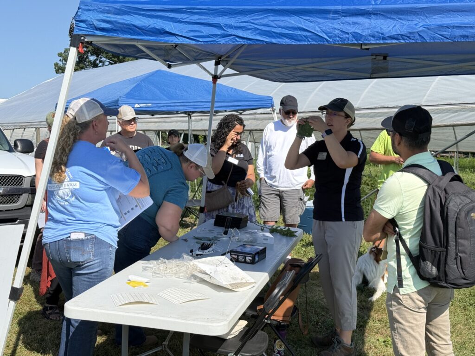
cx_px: 238
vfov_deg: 30.3
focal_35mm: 48
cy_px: 178
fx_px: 659
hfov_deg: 39.7
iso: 64
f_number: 1.78
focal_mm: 6.76
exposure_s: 1/5587
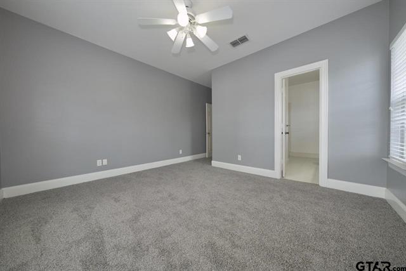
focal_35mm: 12
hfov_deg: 112.6
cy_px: 136
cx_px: 203
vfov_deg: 90.0
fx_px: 135
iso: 200
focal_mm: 12
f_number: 9
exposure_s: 1/4
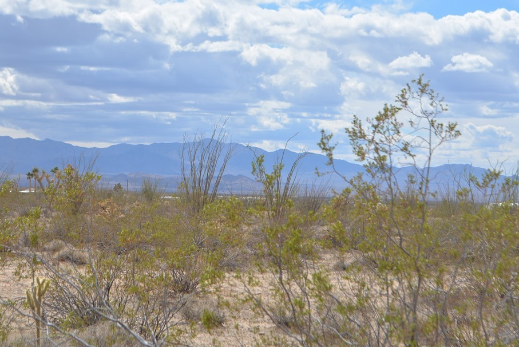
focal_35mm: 99
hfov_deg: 20.7
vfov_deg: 13.9
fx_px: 1422
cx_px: 225
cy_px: 155
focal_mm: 55
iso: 100
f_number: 9
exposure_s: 1/320
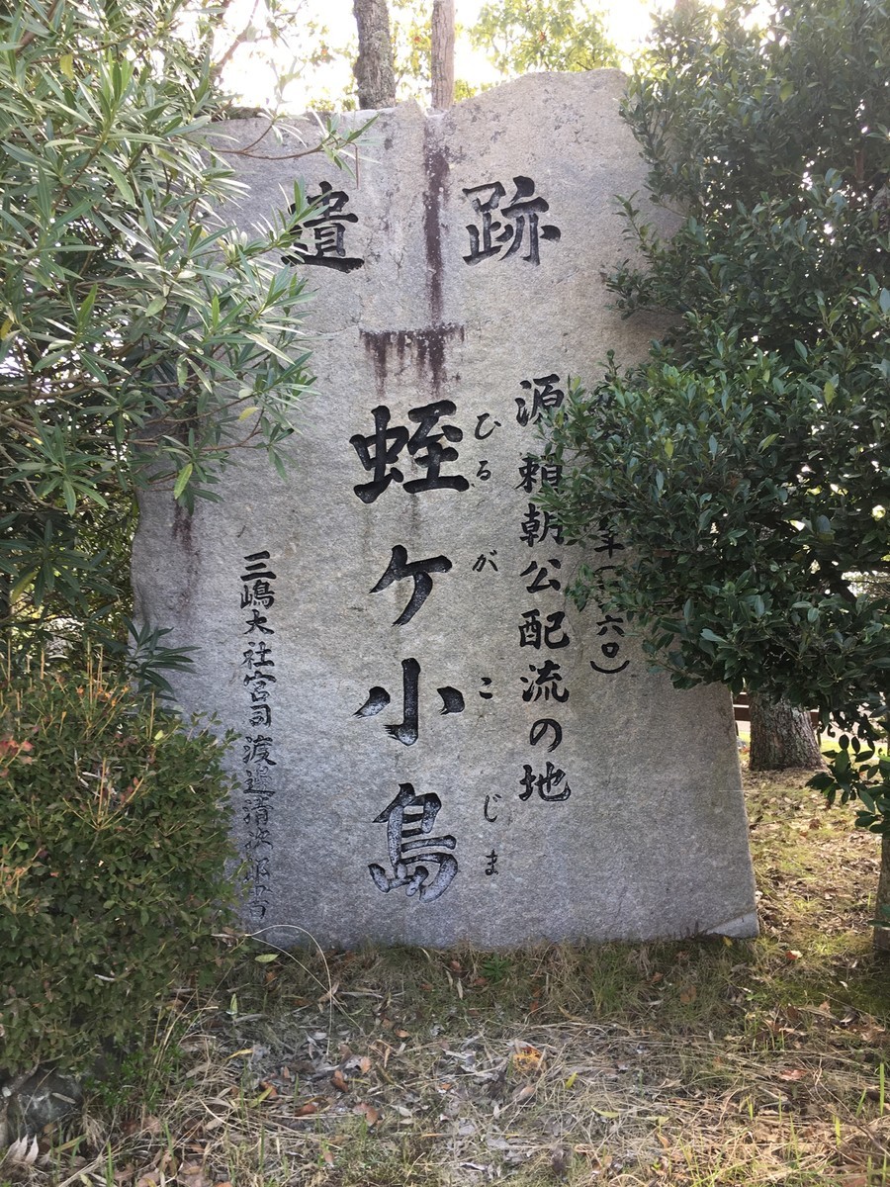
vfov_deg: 61.7
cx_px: 445
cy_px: 594
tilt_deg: +1.2
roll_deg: +0.5
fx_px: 994
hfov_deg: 48.2
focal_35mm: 29
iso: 25
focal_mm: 4.15
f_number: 2.2
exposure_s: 1/120
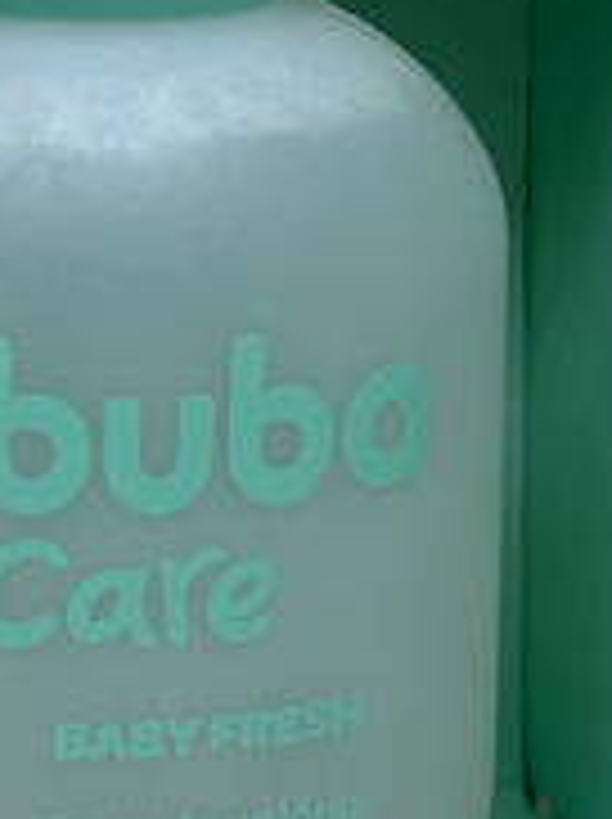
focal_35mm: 169
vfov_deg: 11.6
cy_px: 112
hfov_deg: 8.8
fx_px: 3993
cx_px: 320
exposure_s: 1/147
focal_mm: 6.86
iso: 64
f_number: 1.78
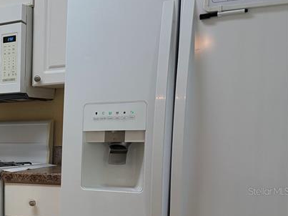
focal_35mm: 61
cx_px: -74
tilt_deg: -6.4
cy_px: 191
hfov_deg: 27.2
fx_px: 507
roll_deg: +0.7
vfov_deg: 23.4
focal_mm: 6.76
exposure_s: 1/183
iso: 200
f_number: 1.78
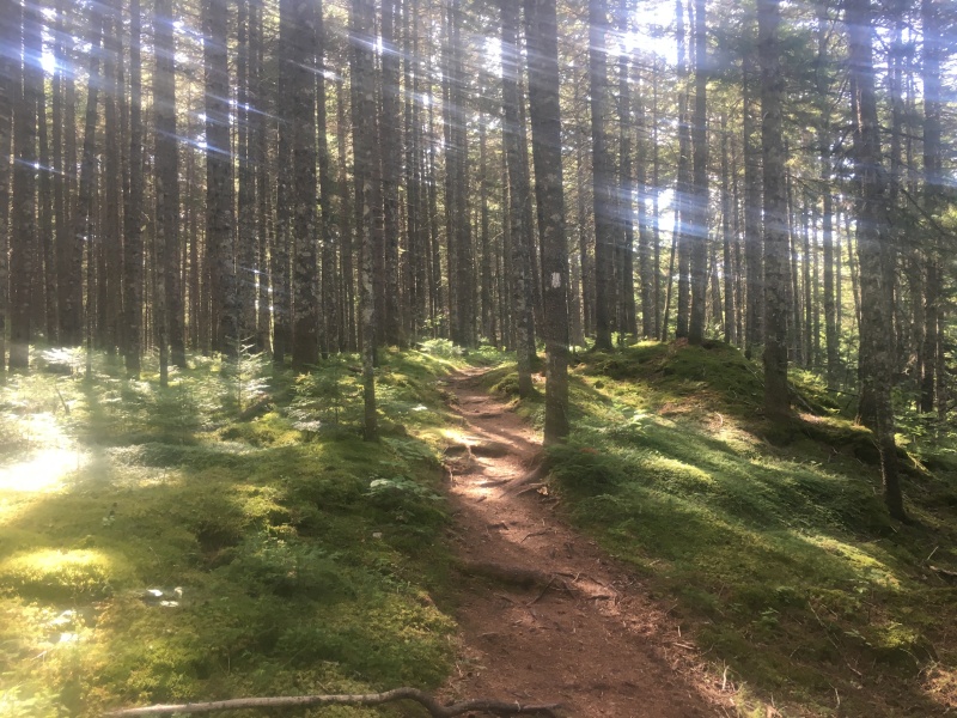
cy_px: 359
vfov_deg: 48.2
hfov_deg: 61.7
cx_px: 478
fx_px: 802
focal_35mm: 29
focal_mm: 4.15
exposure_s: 1/40
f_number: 2.2
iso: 32
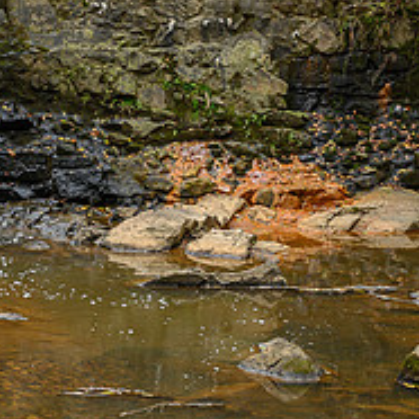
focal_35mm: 111
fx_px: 1520
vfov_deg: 15.7
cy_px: 155
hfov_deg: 15.3
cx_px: -37
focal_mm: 38
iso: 50
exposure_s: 1/8
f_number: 11
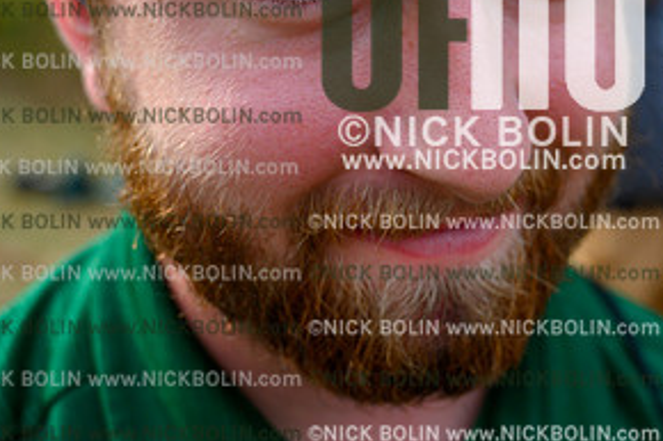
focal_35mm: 66
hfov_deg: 30.1
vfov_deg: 20.3
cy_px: 62
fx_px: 1215
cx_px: 482
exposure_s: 1/800
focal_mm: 33
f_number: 4.5
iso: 200
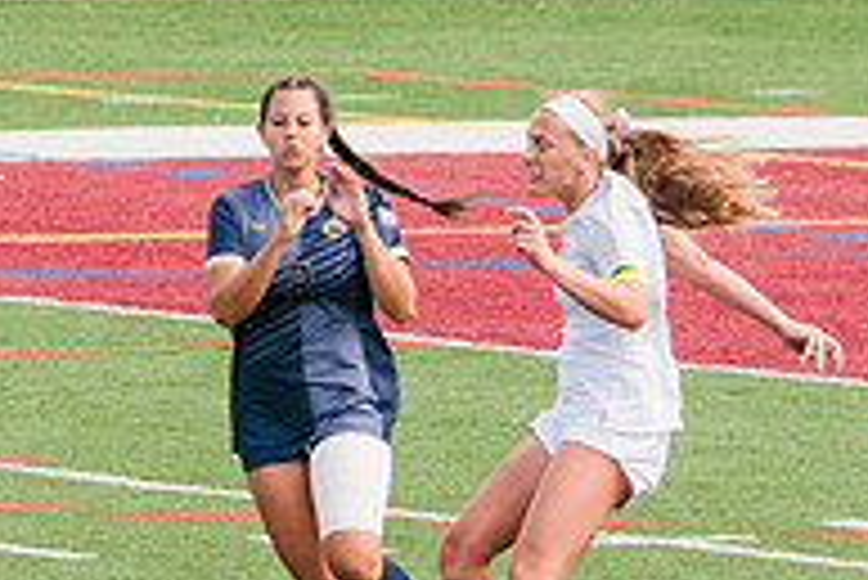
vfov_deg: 1.3
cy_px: 456
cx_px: 679
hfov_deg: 2.0
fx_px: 24828
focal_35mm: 1029
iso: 640
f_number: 5.6
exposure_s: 1/1600
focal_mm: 234
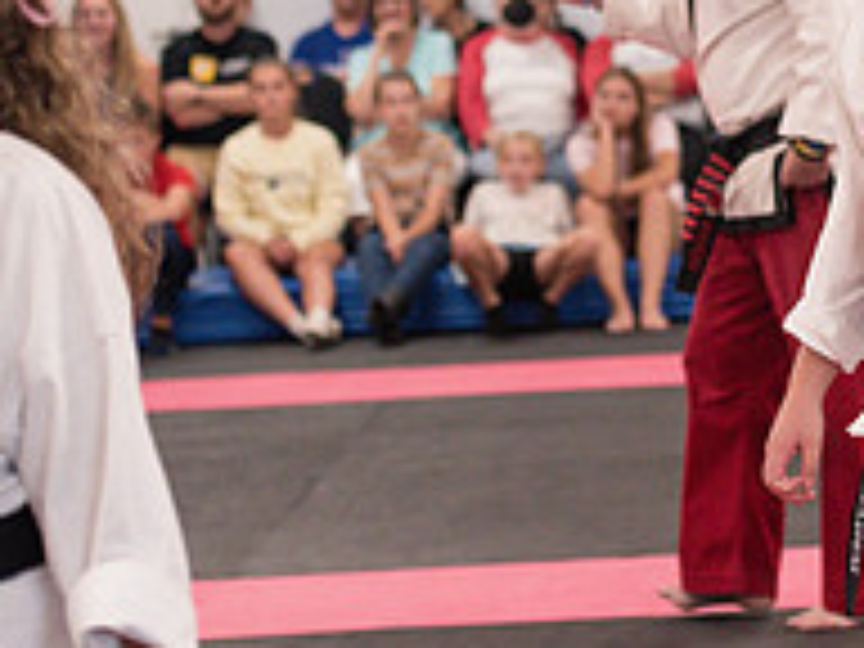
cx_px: 909
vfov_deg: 7.3
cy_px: 101
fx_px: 5067
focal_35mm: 203
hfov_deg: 9.7
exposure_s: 1/400
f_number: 2.8
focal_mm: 70
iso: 1600
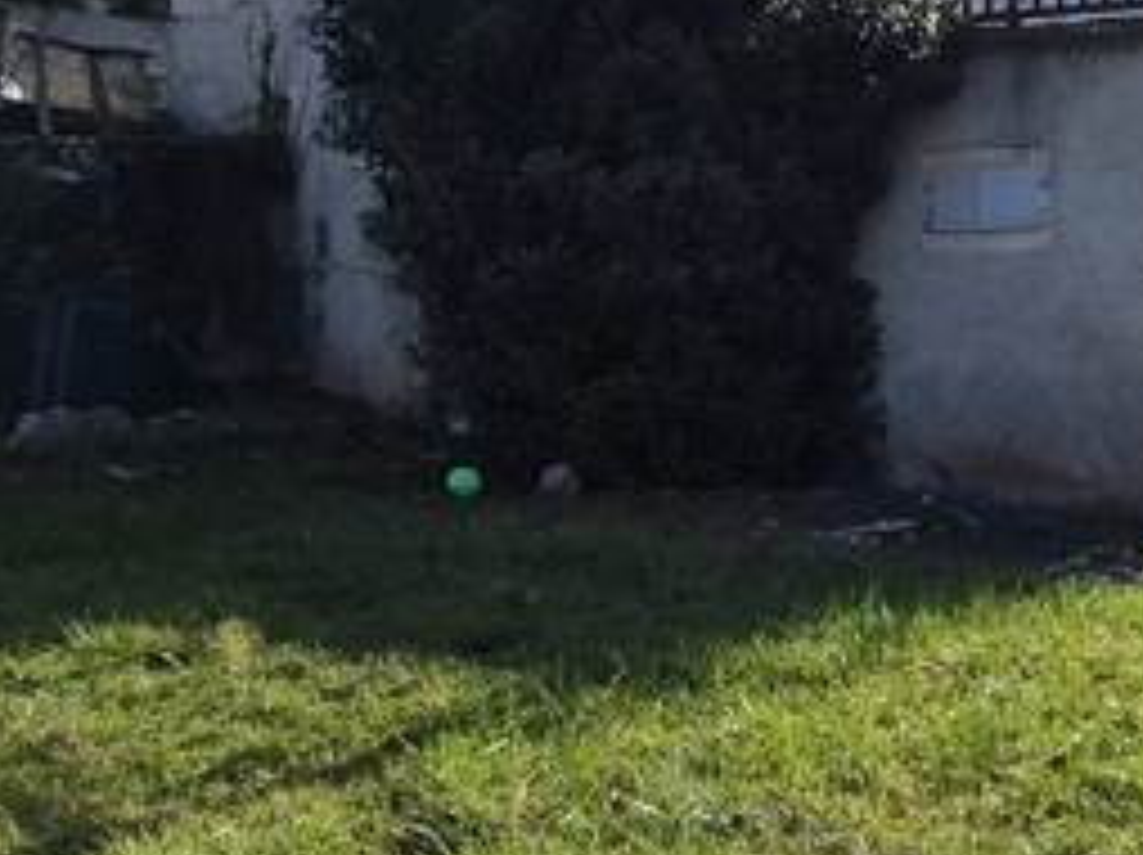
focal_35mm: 41
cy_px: 369
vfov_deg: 35.0
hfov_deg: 37.6
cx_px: 1282
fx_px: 1353
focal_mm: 2.2
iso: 50
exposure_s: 1/3992
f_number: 2.2
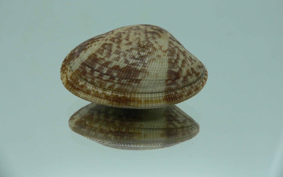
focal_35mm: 38
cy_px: 74
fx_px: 293
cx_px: 140
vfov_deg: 33.5
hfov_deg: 51.5
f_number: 2.8
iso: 80
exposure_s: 1/60
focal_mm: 4.6
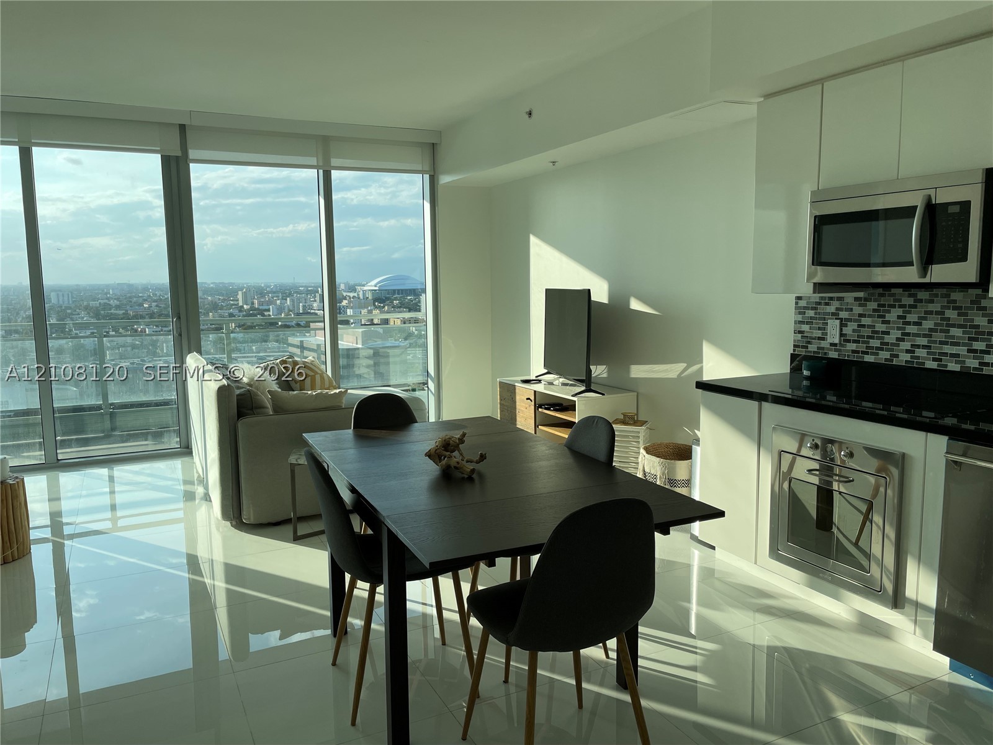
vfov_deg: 53.1
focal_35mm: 26
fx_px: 746
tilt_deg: -7.4
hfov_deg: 67.3
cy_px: 372
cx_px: 496
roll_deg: +0.9
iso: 32
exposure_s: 1/1795
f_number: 1.6
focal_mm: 4.2
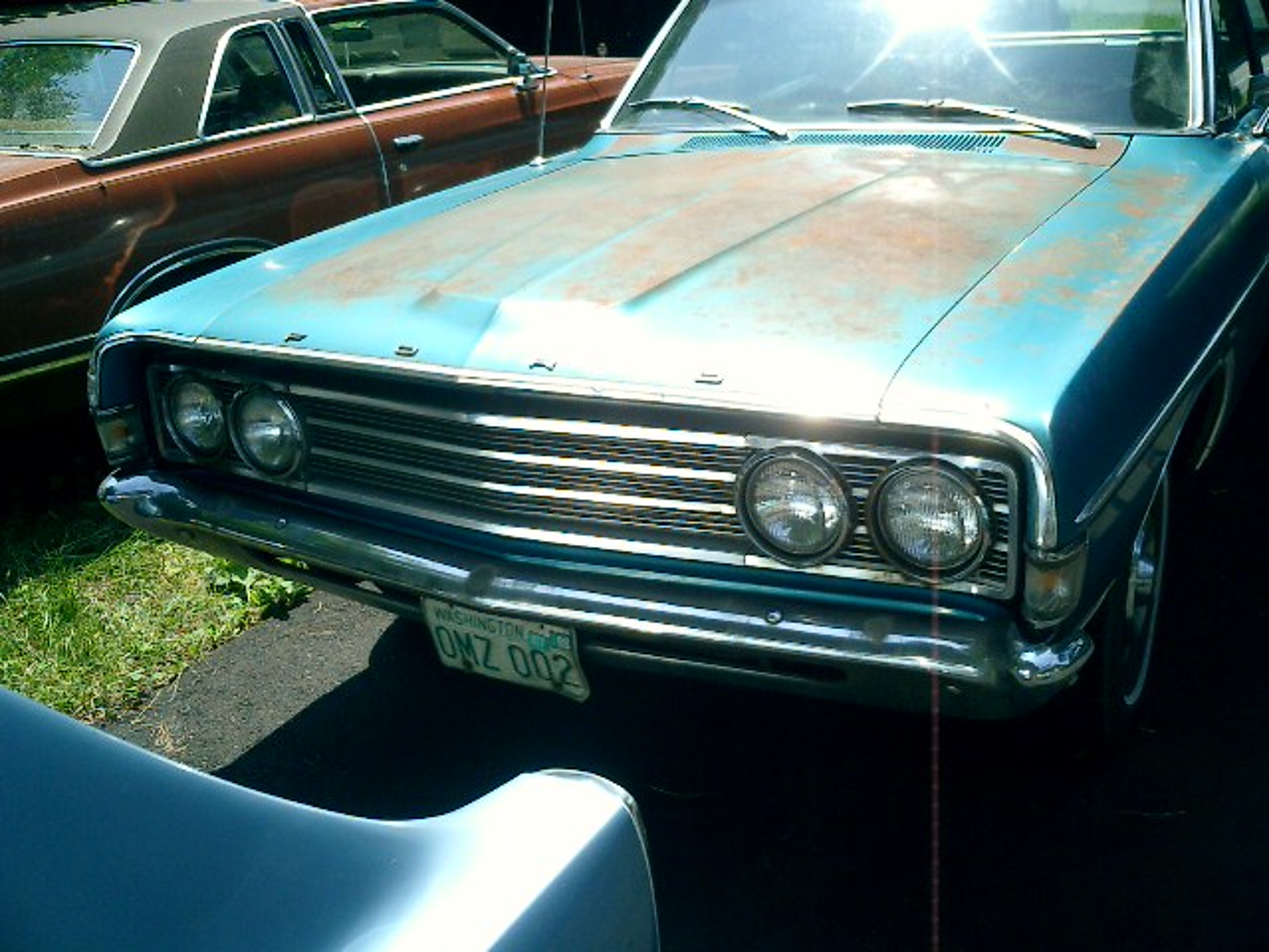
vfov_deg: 39.7
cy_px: 476
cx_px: 634
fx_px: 1320
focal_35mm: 36
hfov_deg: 51.4
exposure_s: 1/1000
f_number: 3.2
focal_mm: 7.5
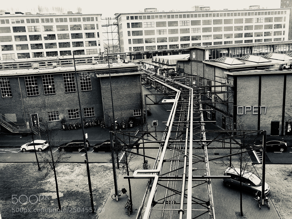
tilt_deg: -13.7
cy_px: 105
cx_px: 161
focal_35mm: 31
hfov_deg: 58.2
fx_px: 262
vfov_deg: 45.4
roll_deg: +3.2
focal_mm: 3.99
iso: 25
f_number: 1.8
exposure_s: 1/100
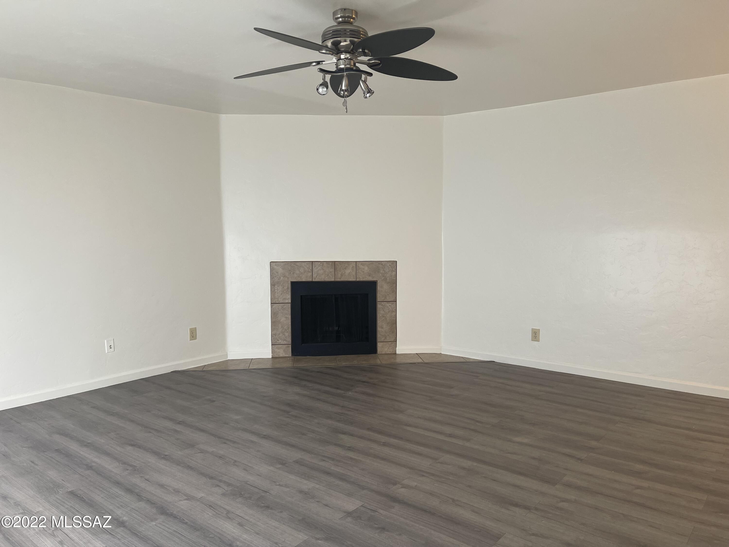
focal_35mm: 26
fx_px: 548
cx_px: 364
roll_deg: -0.1
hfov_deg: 67.3
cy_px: 274
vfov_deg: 53.1
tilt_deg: -4.5
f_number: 1.6
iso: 125
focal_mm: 5.1
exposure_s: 1/120
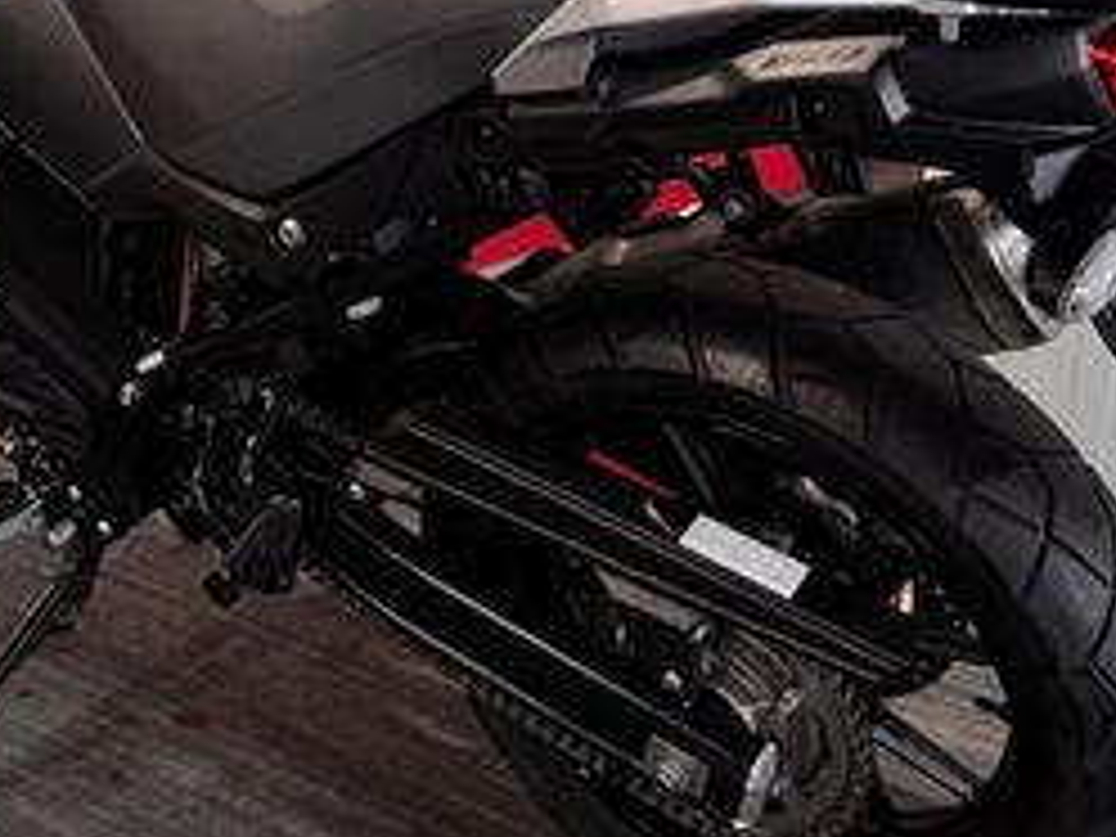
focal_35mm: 62
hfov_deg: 31.0
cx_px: 369
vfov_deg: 22.6
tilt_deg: -17.3
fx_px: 1999
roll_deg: -0.8
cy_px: -27
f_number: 1.78
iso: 250
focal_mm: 6.76
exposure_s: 1/50
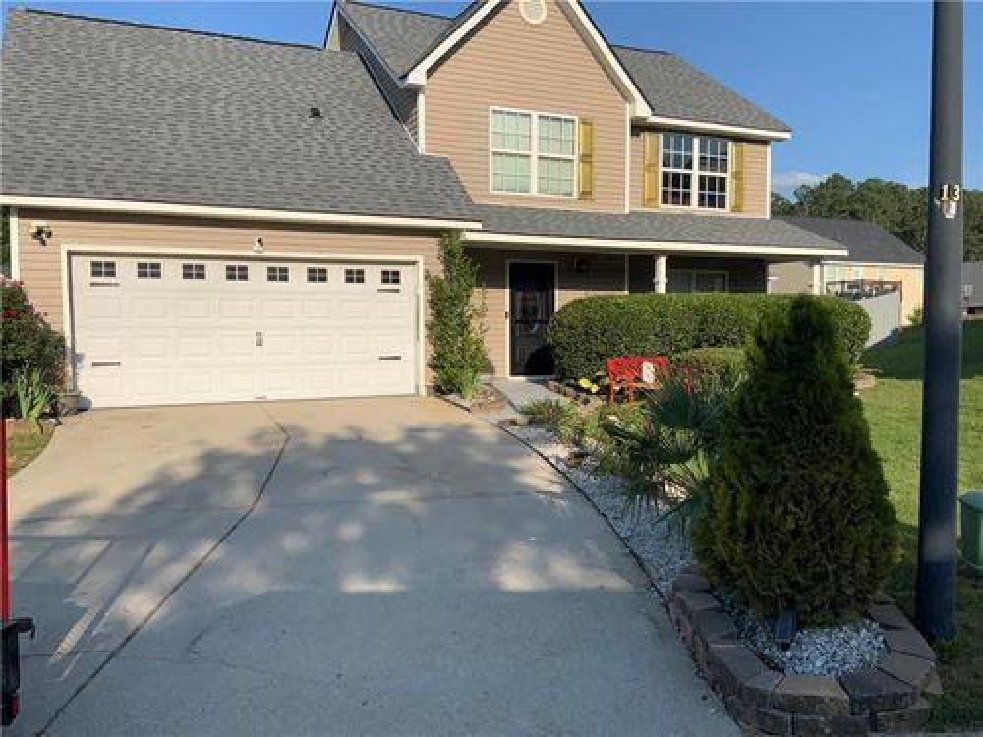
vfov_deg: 48.2
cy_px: 368
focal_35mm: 29
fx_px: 824
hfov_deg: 61.7
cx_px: 492
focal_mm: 3
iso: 20
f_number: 1.8
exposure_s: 1/2667
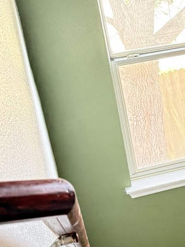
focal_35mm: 88
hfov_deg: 15.4
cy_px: 126
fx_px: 627
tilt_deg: -26.2
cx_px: 285
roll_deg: +2.4
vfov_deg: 22.2
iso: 500
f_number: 1.78
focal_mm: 6.76
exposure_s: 1/60
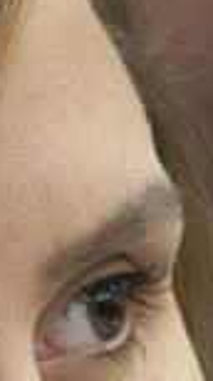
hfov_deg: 0.5
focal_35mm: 2657
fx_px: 26826
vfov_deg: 0.8
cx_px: -198
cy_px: 521
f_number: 5.6
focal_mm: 400
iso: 10000
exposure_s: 1/250
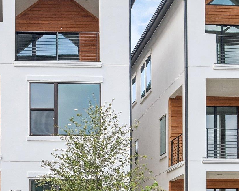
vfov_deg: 23.5
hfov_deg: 28.4
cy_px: 107
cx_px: 44
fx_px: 460
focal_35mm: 65
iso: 400
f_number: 8
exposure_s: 1/400
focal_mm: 19
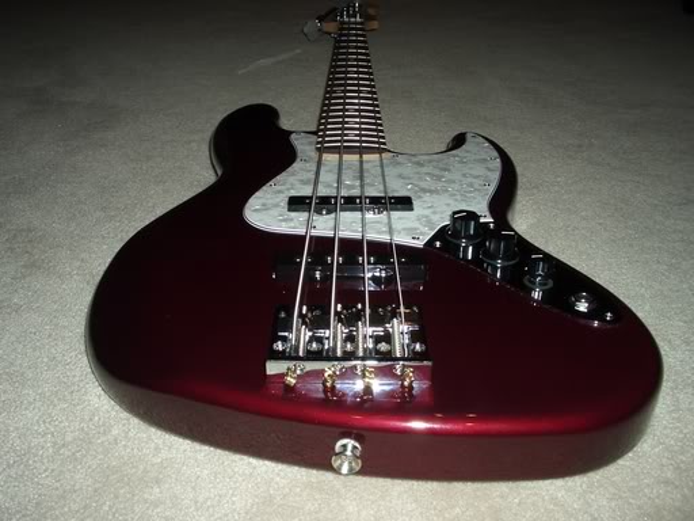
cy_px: 260
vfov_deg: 40.7
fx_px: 702
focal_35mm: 35
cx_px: 347
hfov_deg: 52.6
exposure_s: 1/60
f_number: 4.3
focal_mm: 5.8
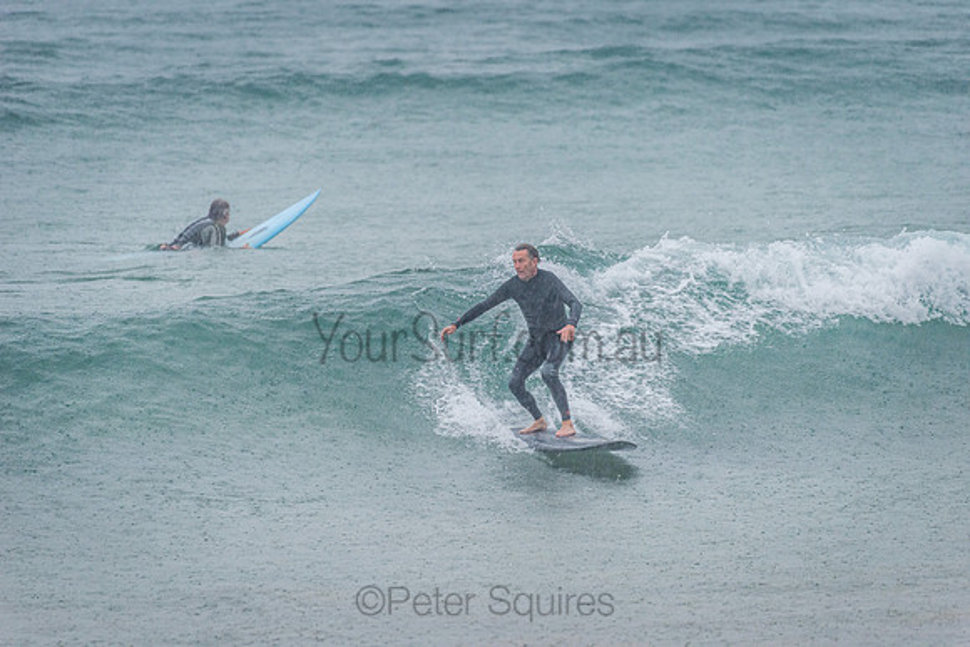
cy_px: 324
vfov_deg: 2.8
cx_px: 485
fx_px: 13475
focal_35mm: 500
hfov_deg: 4.1
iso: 800
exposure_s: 1/320
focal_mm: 500
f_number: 5.6
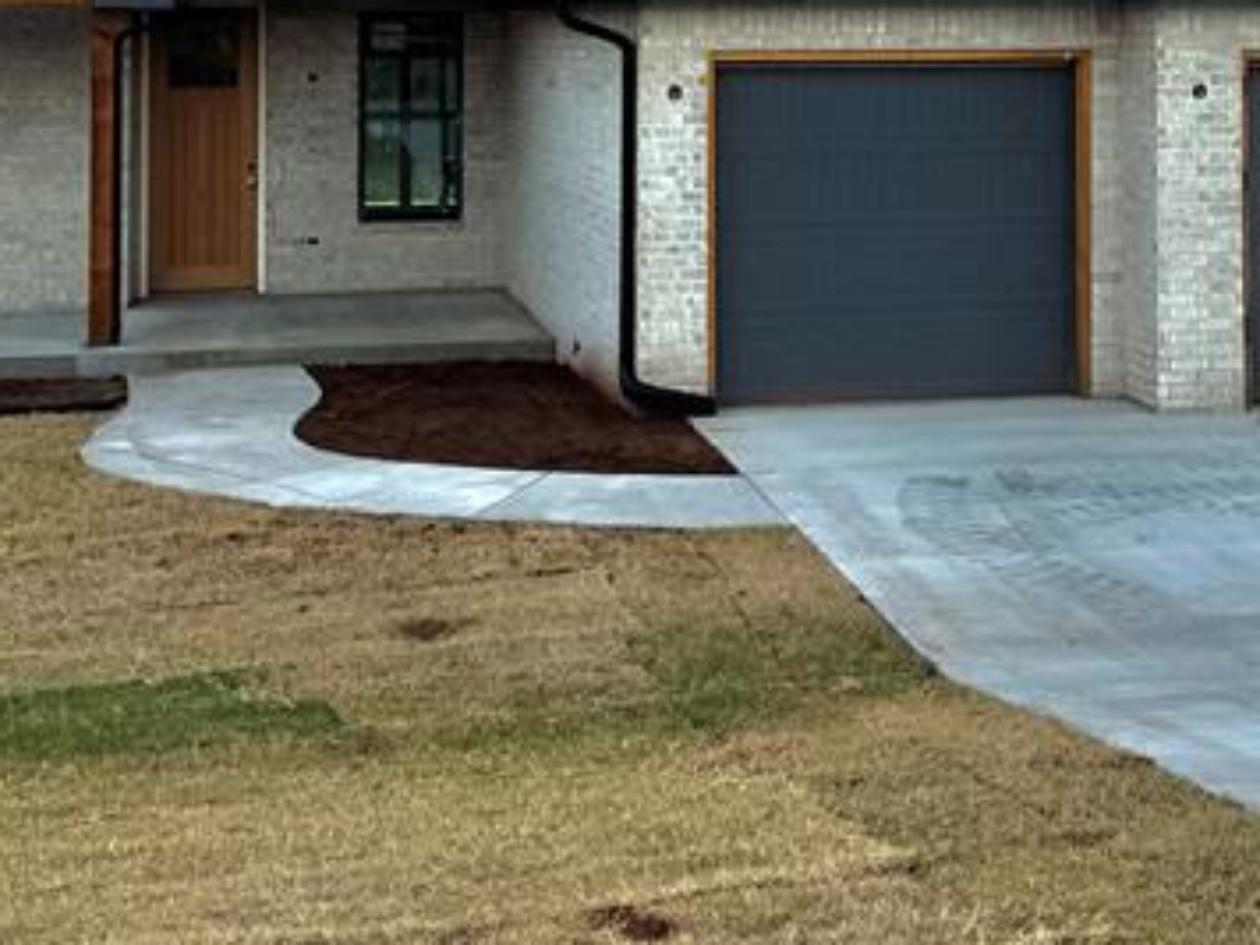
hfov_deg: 28.1
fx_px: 2512
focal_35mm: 69
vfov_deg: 20.6
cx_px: 750
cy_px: -18
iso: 80
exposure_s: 1/832
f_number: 1.78
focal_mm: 6.76
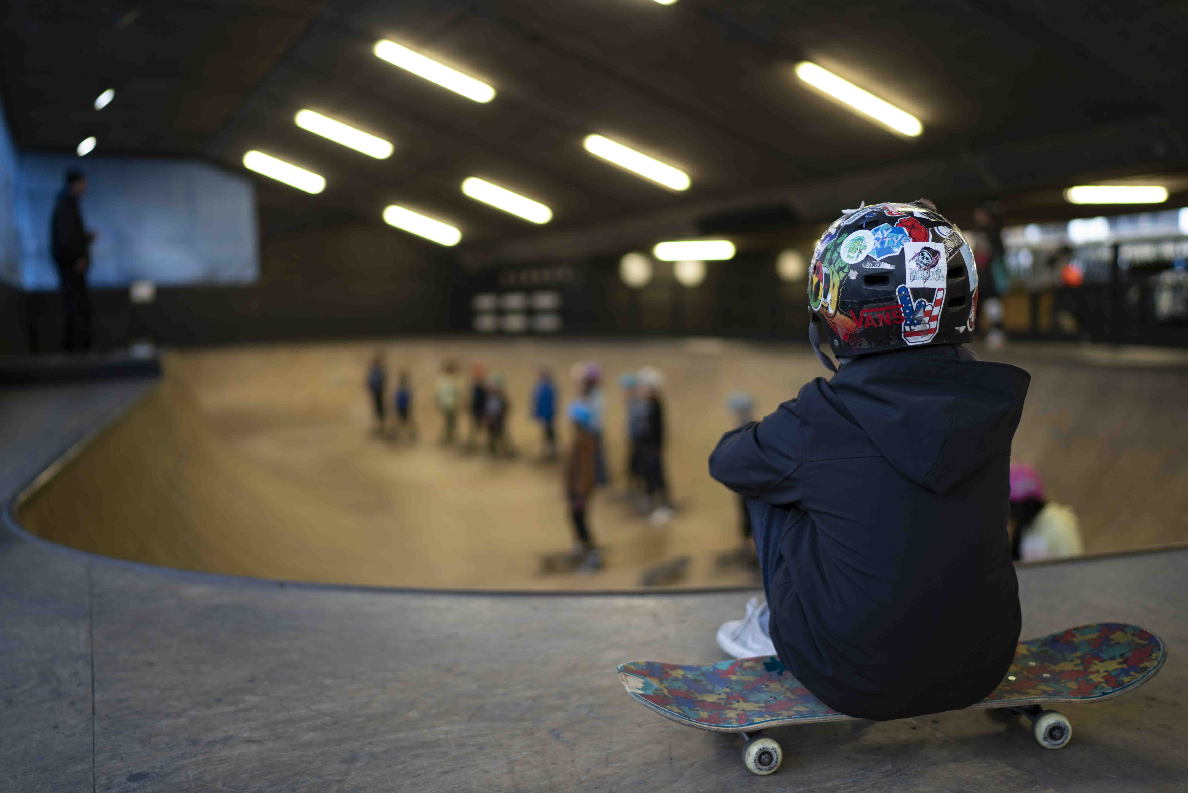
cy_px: 396
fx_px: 1155
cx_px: 594
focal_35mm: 35
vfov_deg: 37.9
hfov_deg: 54.4
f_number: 1.4
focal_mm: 35
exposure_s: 1/100
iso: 200
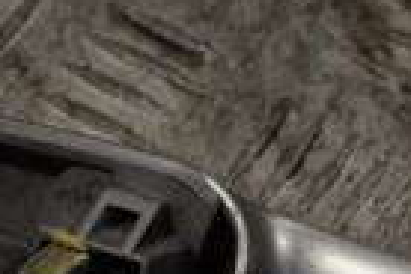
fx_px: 3562
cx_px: 441
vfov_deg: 4.4
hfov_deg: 6.6
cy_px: 340
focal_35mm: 312
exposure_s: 1/60
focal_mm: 48
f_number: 5.6
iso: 100
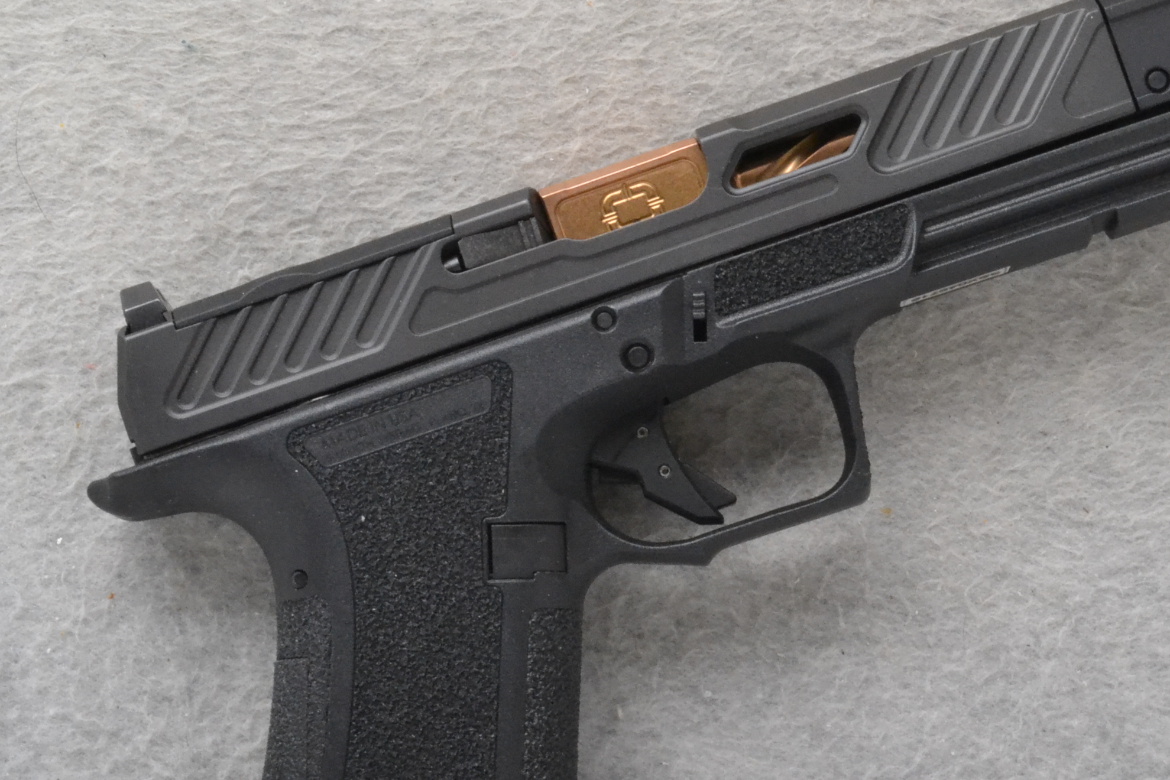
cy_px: 527
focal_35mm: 110
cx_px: 622
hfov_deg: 18.6
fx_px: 3575
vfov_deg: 12.4
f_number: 20
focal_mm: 42
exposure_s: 1/160
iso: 3200
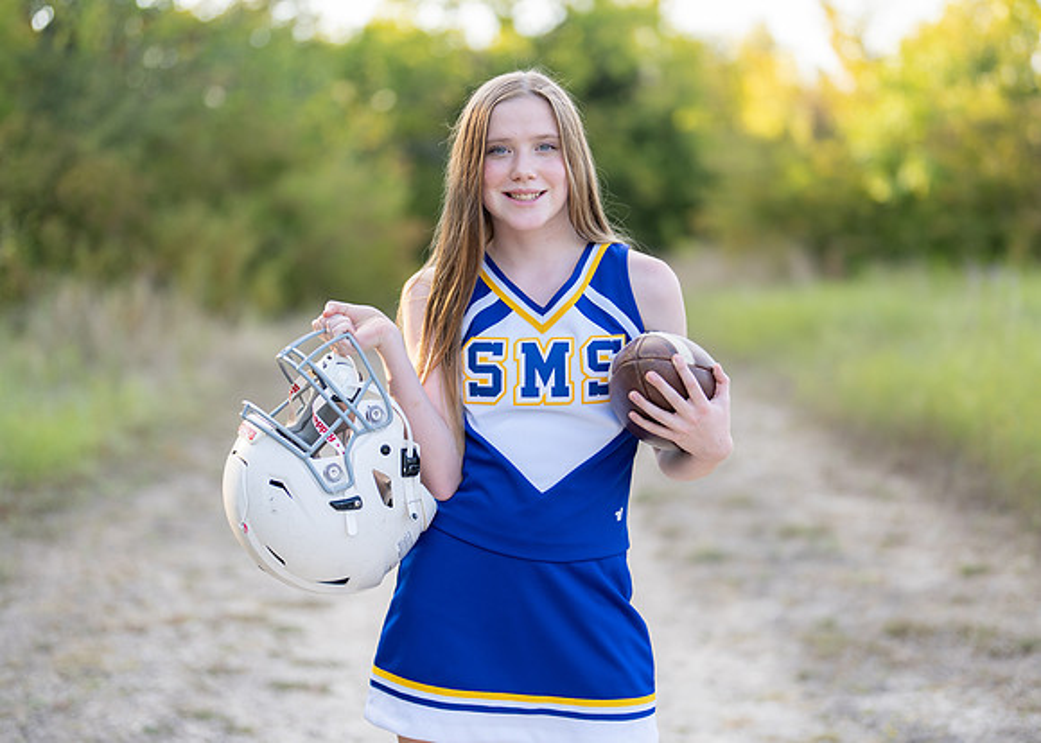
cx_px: 540
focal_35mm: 58
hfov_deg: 33.9
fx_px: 1706
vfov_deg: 24.6
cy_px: 361
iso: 100
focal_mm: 50
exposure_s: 1/1000
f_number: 1.2
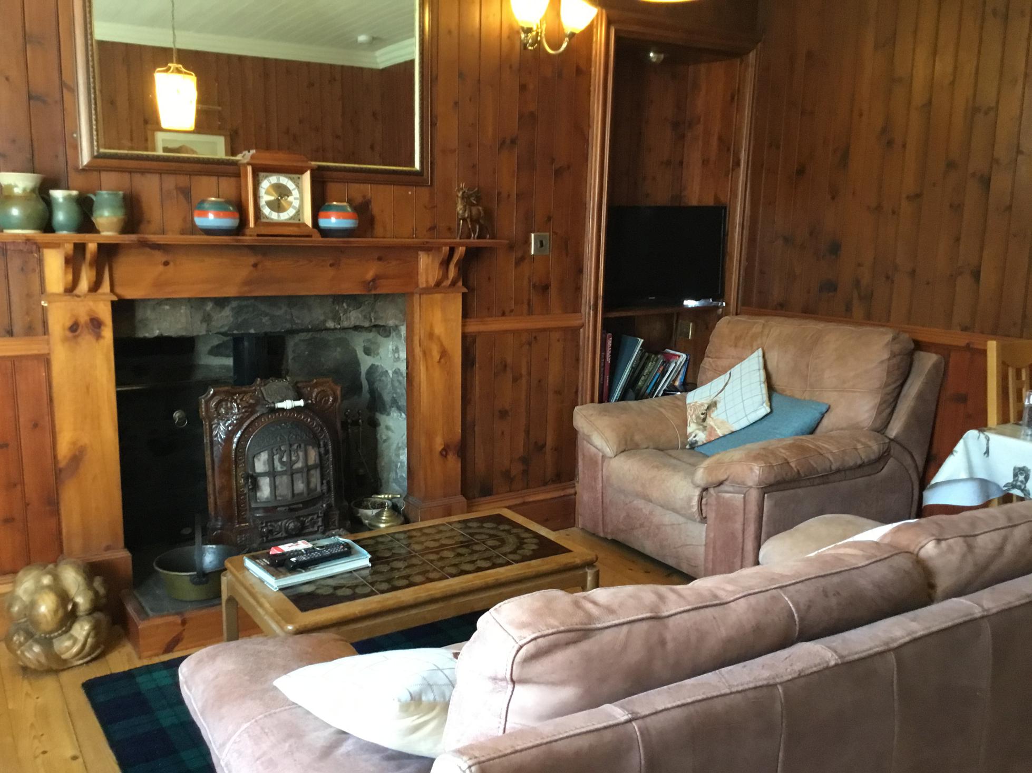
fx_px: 924
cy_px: 386
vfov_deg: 45.4
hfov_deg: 58.4
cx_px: 516
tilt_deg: -8.1
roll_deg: -0.6
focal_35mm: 31
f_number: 2.4
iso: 250
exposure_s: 1/33
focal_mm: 3.3
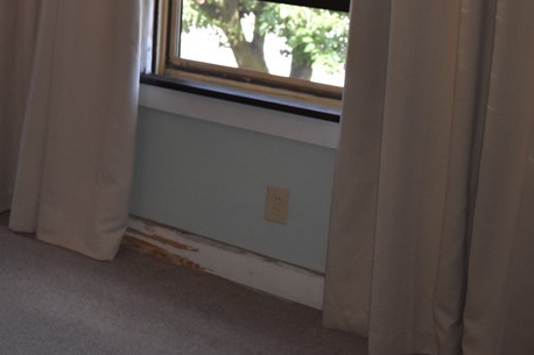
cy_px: -30
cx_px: -45
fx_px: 949
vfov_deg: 20.3
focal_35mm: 64
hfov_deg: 28.7
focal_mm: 18
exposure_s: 1/200
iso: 800
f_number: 5
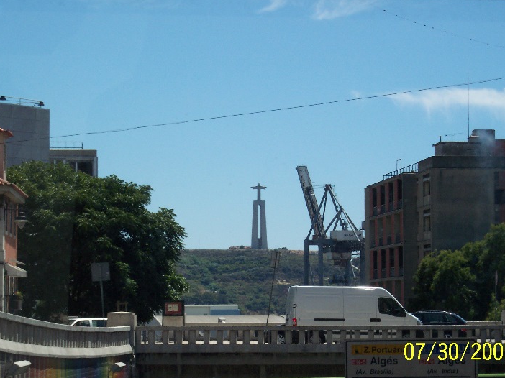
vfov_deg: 11.4
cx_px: 256
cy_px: 190
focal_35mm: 130
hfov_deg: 15.2
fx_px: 1896
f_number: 8
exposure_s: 1/350
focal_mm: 24
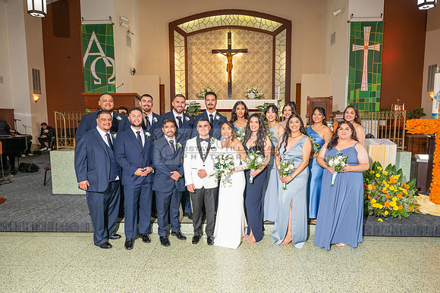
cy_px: 146
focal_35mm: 24
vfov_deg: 53.2
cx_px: 220
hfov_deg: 73.7
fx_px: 293
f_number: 5
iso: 800
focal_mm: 24
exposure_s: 1/160
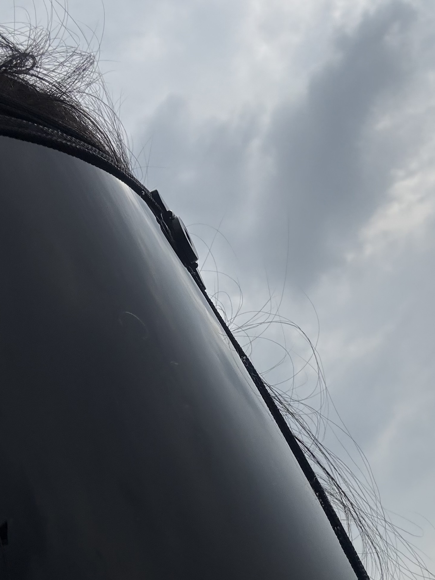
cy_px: 290
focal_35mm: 30
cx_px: 218
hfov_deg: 46.8
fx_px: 503
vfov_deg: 60.0
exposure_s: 1/6667
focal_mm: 2.69
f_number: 1.9
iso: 25
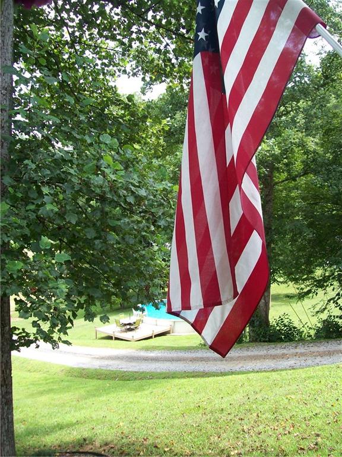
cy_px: 228
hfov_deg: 39.7
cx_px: 171
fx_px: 474
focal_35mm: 36
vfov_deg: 51.4
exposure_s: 1/197
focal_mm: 6
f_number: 2.7
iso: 80
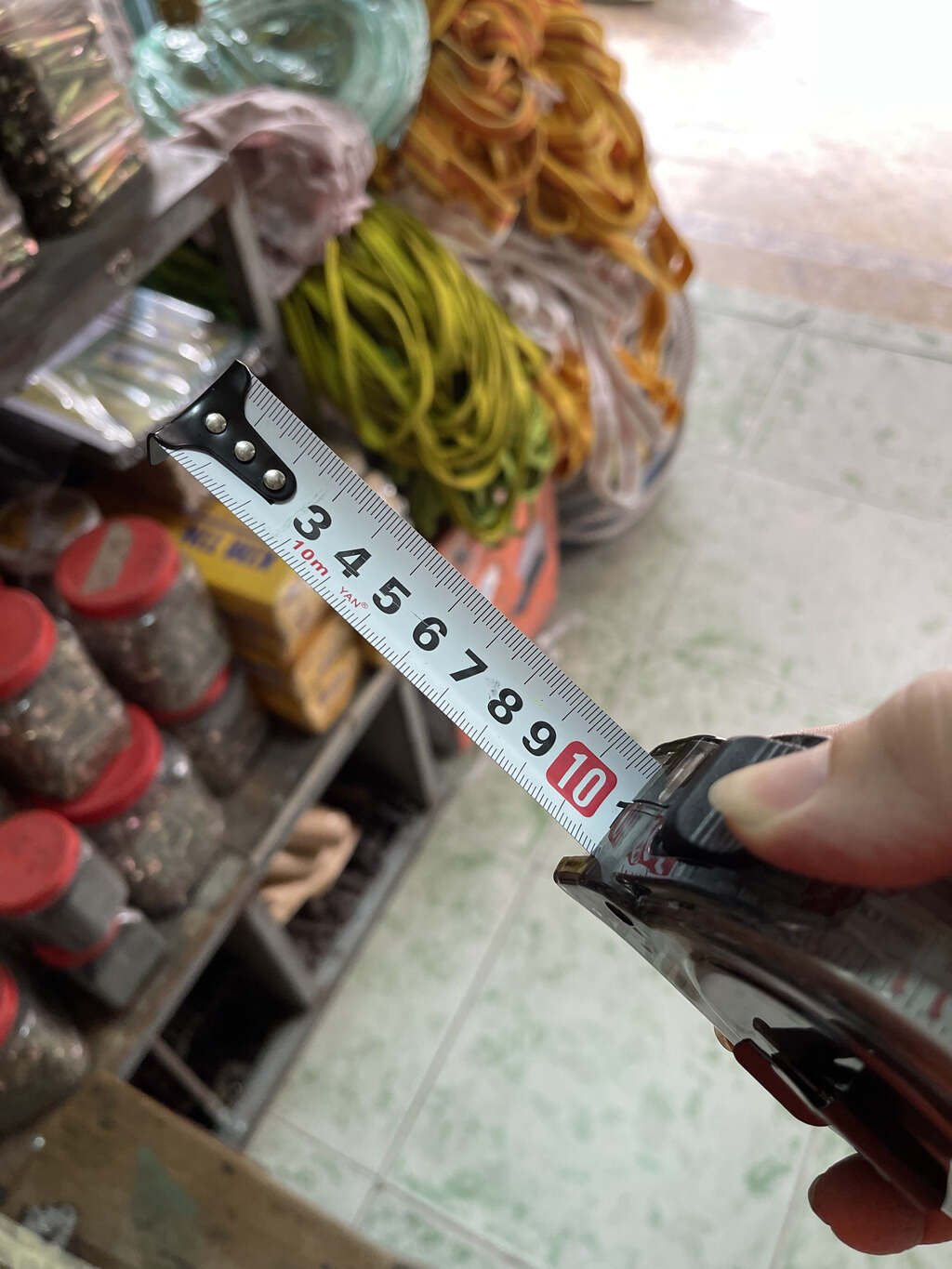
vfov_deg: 67.3
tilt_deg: -52.4
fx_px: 953
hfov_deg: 53.1
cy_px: 634
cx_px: 476
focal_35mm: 26
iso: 160
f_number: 1.6
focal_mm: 5.1
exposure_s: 1/50
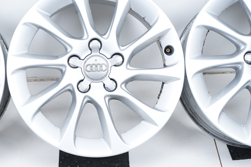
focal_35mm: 79
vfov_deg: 17.2
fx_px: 550
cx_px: 101
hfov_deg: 25.6
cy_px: 69
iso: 250
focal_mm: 62
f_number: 7.1
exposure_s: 1/125
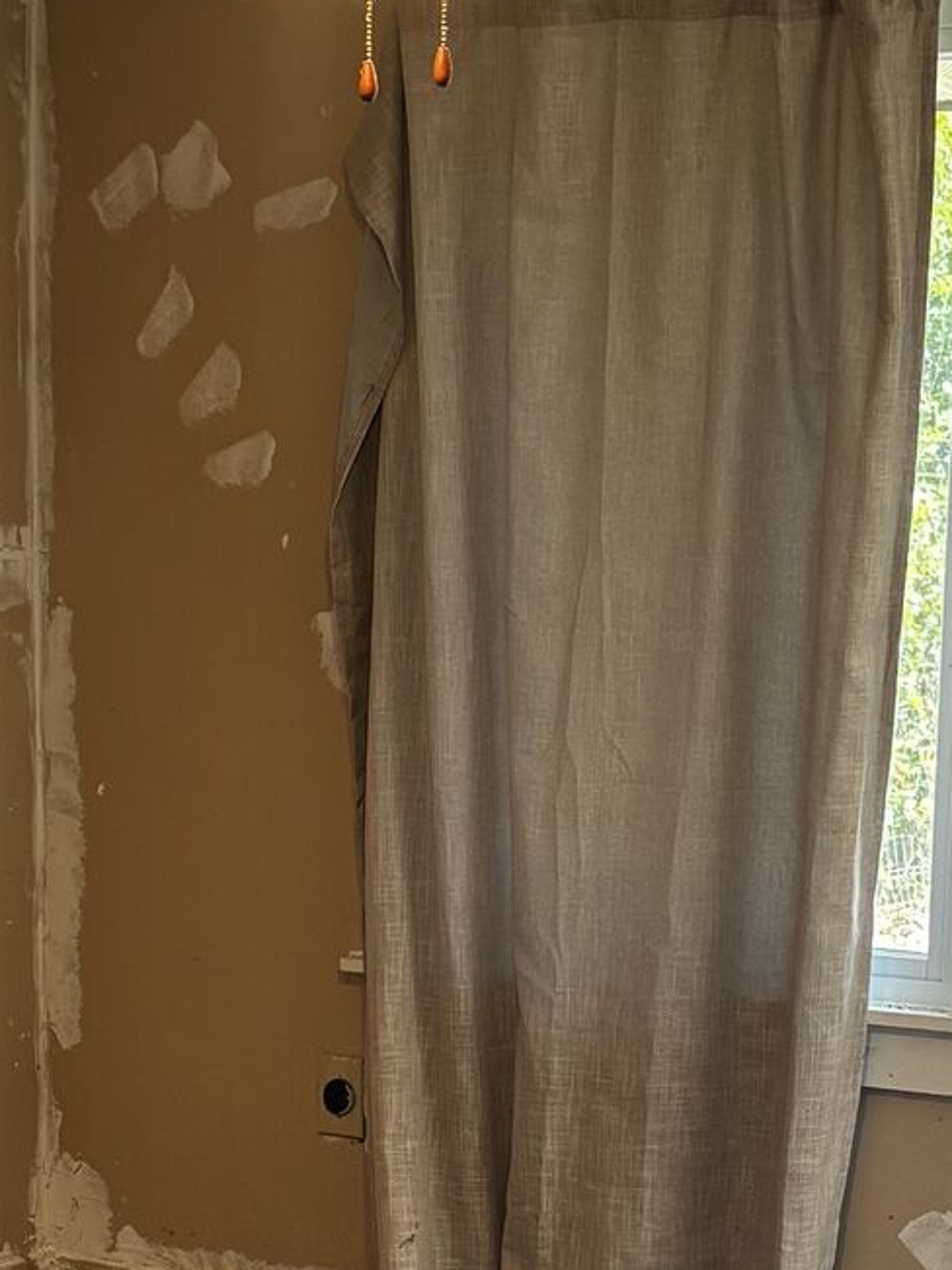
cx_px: 505
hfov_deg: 16.1
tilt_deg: -10.1
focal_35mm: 92
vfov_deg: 20.9
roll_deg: -1.5
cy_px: 1104
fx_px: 3375
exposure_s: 1/120
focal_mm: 5.96
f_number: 1.6
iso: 125
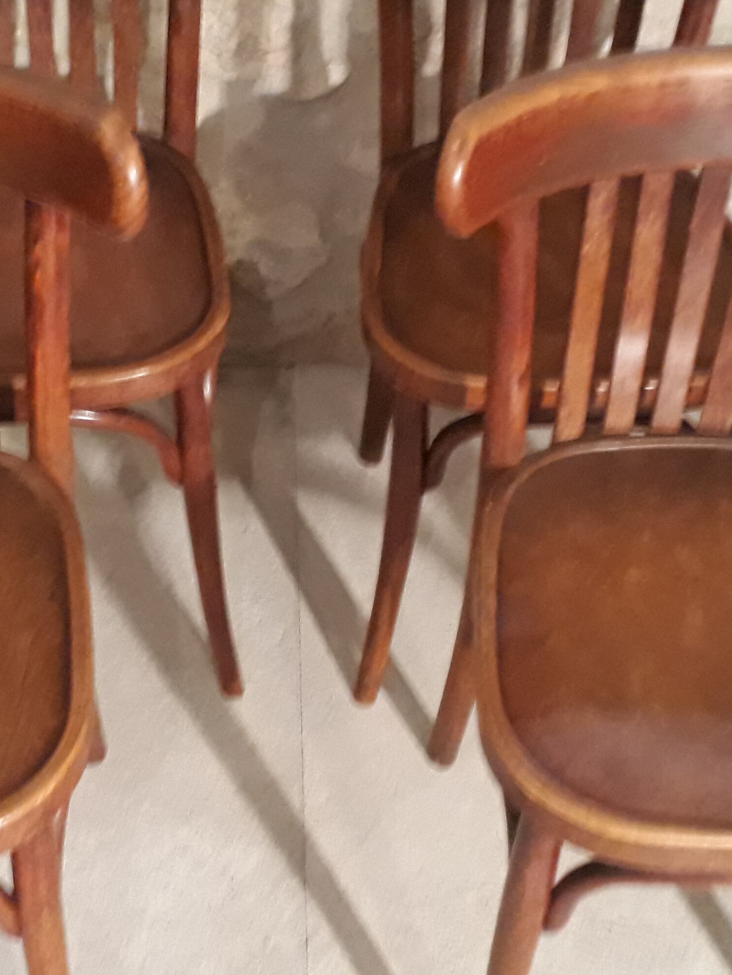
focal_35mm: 56
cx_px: 292
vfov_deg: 34.3
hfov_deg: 26.1
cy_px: 495
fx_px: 1579
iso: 400
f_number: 1.9
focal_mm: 3.6
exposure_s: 1/17
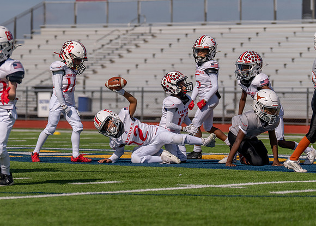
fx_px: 1912
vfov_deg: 6.7
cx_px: 61
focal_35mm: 213
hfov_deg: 9.4
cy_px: 144
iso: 100
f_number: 4
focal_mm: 133
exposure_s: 1/2500
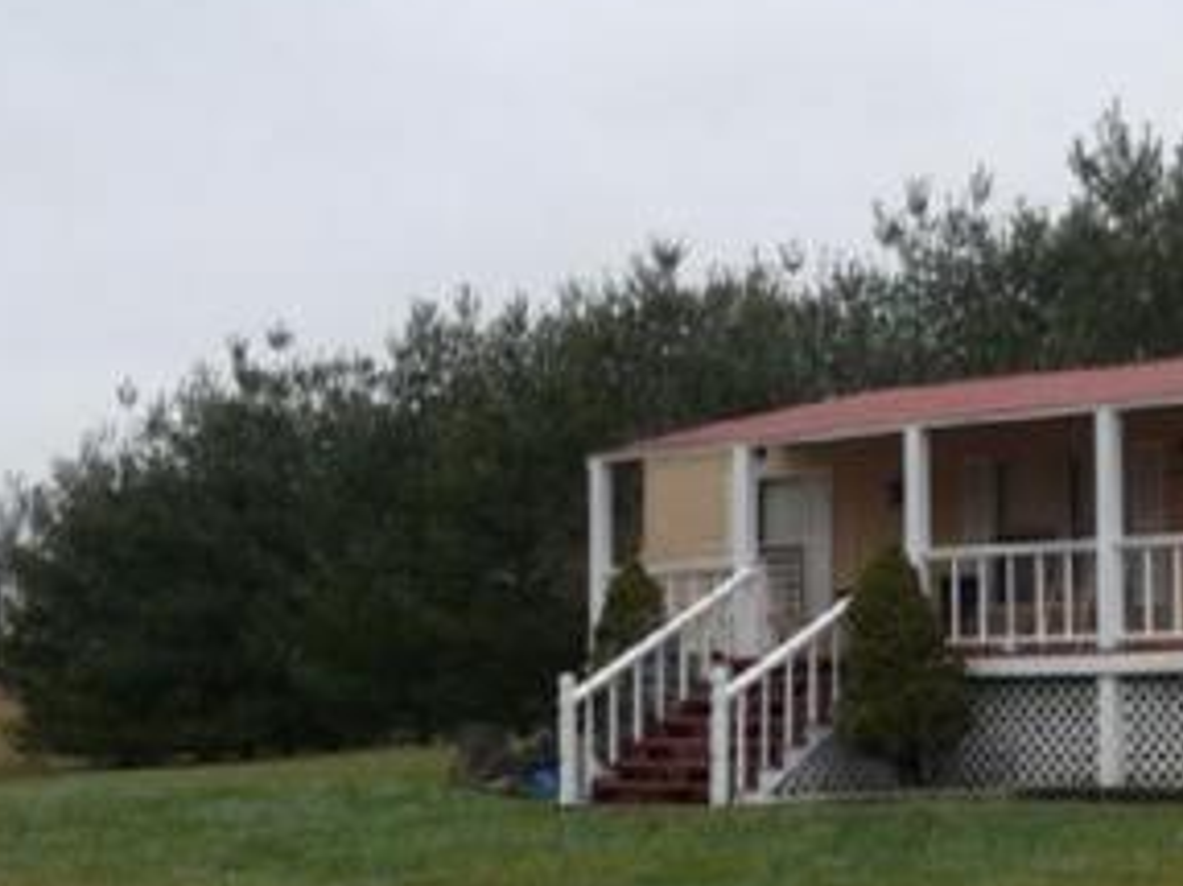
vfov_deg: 17.8
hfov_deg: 23.0
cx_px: 1039
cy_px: 511
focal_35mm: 83
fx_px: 2835
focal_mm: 5
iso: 100
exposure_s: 1/100
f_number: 3.4
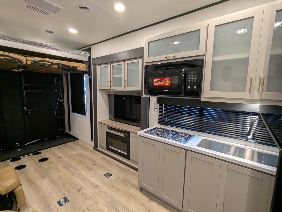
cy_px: 106
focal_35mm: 16
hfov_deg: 94.4
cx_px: 141
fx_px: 131
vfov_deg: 78.2
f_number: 2.2
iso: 181
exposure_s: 1/41.5
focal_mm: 2.35
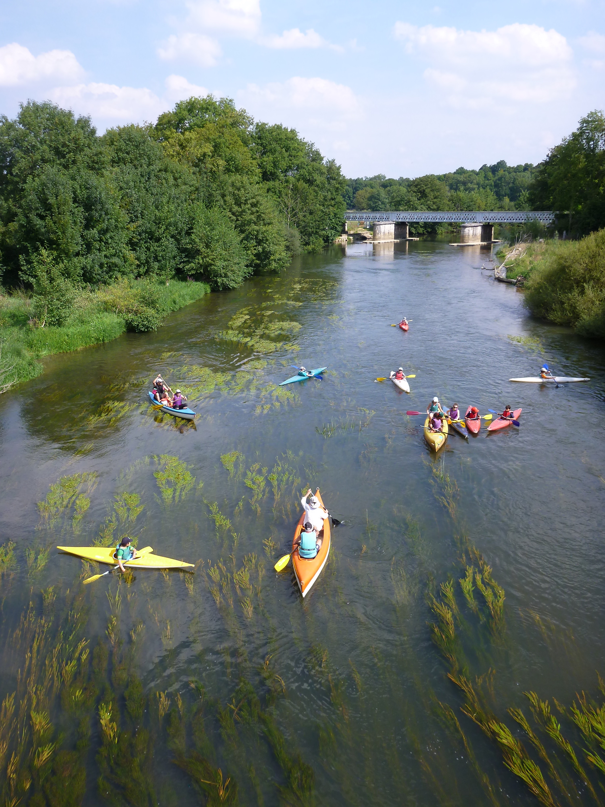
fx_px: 652
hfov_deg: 49.7
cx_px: 302
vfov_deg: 63.4
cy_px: 404
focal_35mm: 28
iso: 100
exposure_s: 1/500
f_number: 3.3
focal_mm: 4.9
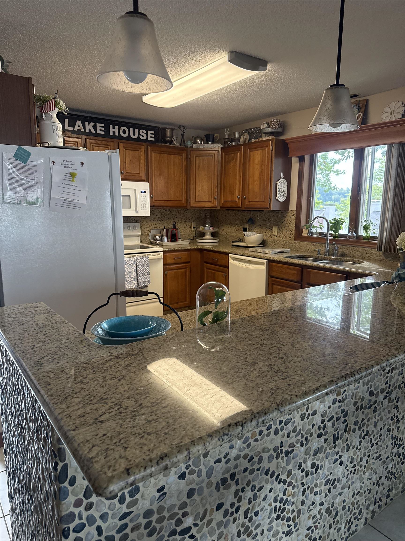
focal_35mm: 24
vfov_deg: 71.6
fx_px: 374
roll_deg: -0.6
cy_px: 270
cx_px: 202
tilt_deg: -9.8
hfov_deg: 56.8
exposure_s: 1/120
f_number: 1.78
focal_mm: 6.76
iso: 250
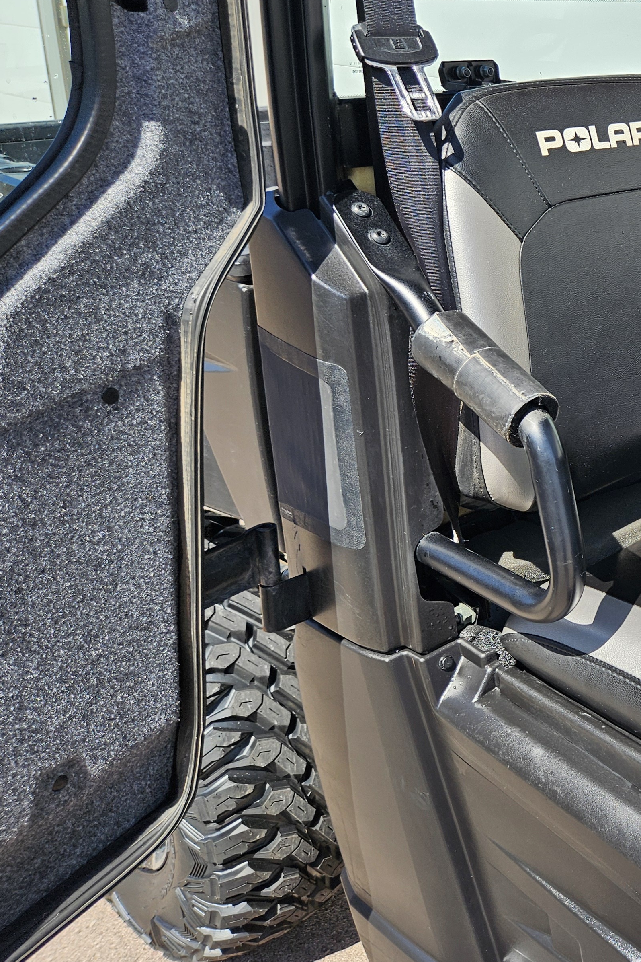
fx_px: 1068
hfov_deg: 28.6
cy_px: 392
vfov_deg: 48.2
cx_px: 790
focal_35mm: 40
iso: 25
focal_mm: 5.4
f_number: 1.8
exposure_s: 1/904
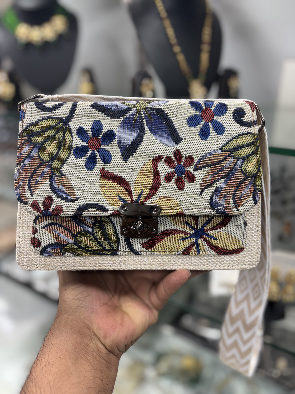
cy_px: 197
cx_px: 148
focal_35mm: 26
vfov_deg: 67.3
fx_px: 295
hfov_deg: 53.1
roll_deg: +1.8
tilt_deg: -23.2
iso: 50
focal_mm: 5.96
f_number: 1.6
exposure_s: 1/100
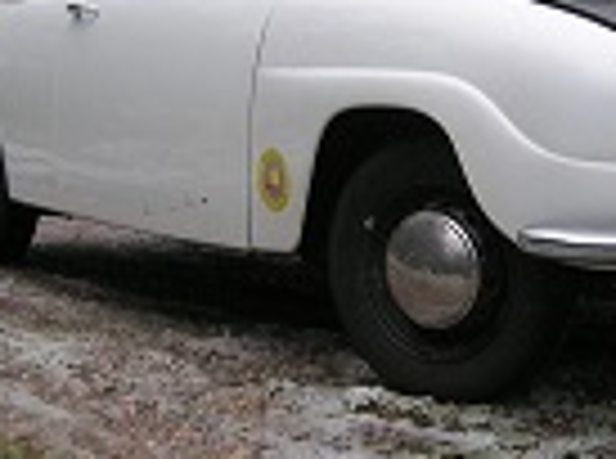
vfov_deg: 12.9
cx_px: 481
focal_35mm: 114
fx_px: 2023
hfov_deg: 17.2
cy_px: 88
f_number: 2.9
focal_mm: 5.7
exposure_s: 1/36.6
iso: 50
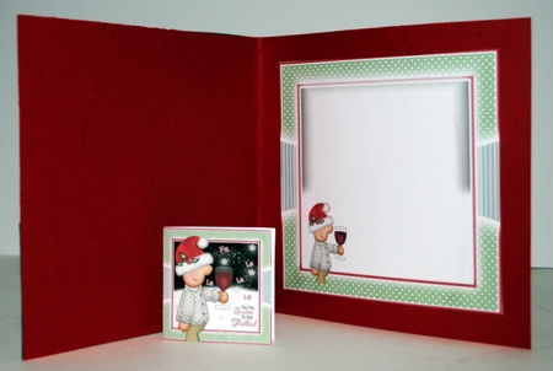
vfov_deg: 31.0
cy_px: 186
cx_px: 276
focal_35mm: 44
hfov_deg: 44.9
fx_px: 670
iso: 200
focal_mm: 29
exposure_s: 1/60
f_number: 4.5
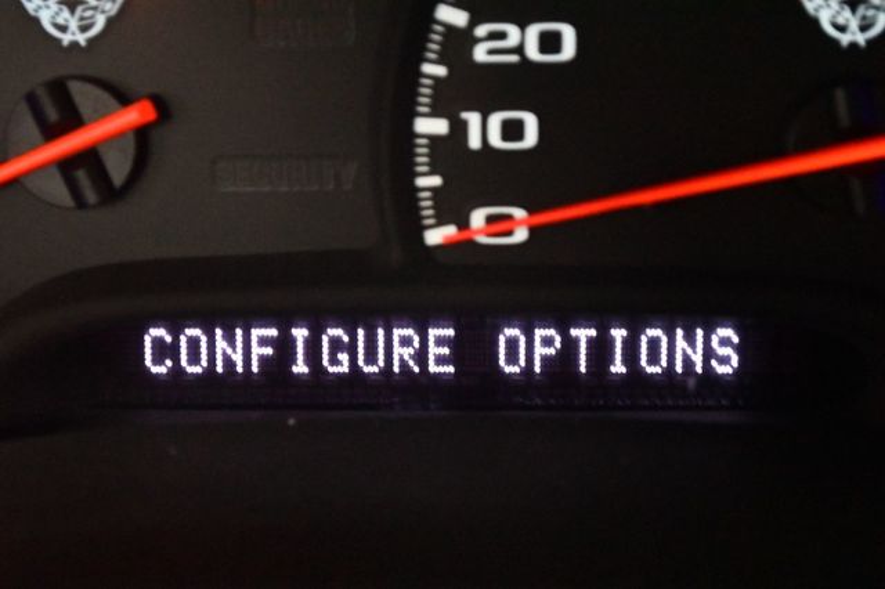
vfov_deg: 16.6
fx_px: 2015
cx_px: 442
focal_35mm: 82
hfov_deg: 24.8
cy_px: 294
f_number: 5.6
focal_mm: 55
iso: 12800
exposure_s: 1/40
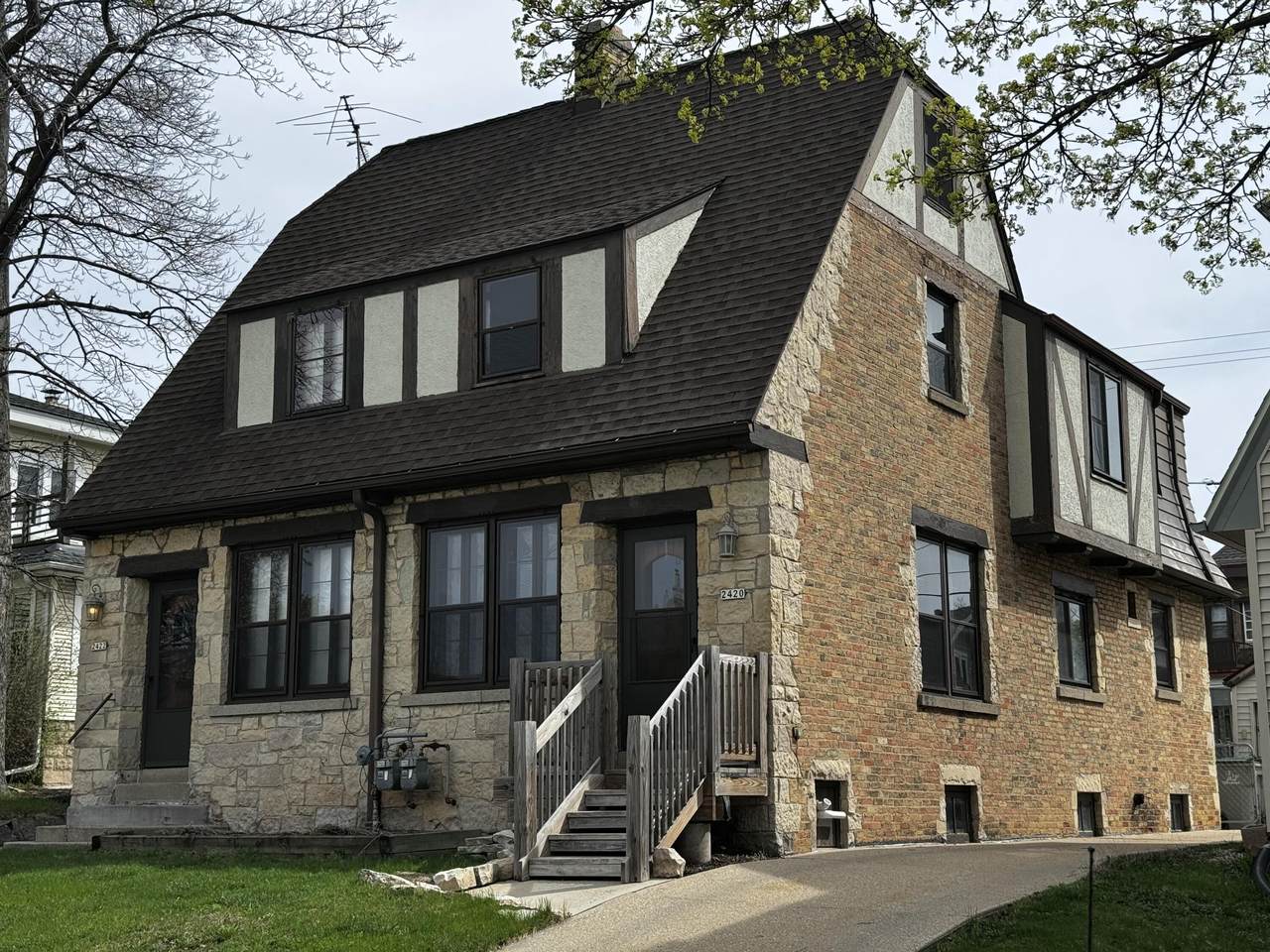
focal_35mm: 48
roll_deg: -0.5
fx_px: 1761
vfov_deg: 30.3
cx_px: 635
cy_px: 476
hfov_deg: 39.7
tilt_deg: +9.7
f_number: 1.78
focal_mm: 6.76
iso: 64
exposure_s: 1/4049
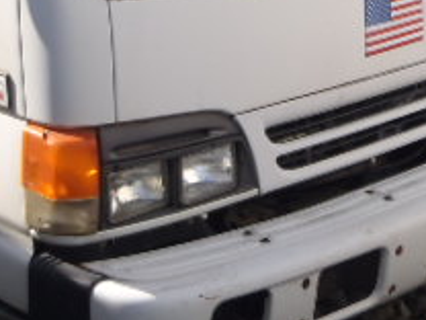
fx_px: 1058
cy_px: -113
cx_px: 25
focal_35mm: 86
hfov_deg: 22.1
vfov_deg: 16.1
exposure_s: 1/400
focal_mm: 5
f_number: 4.5
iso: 80
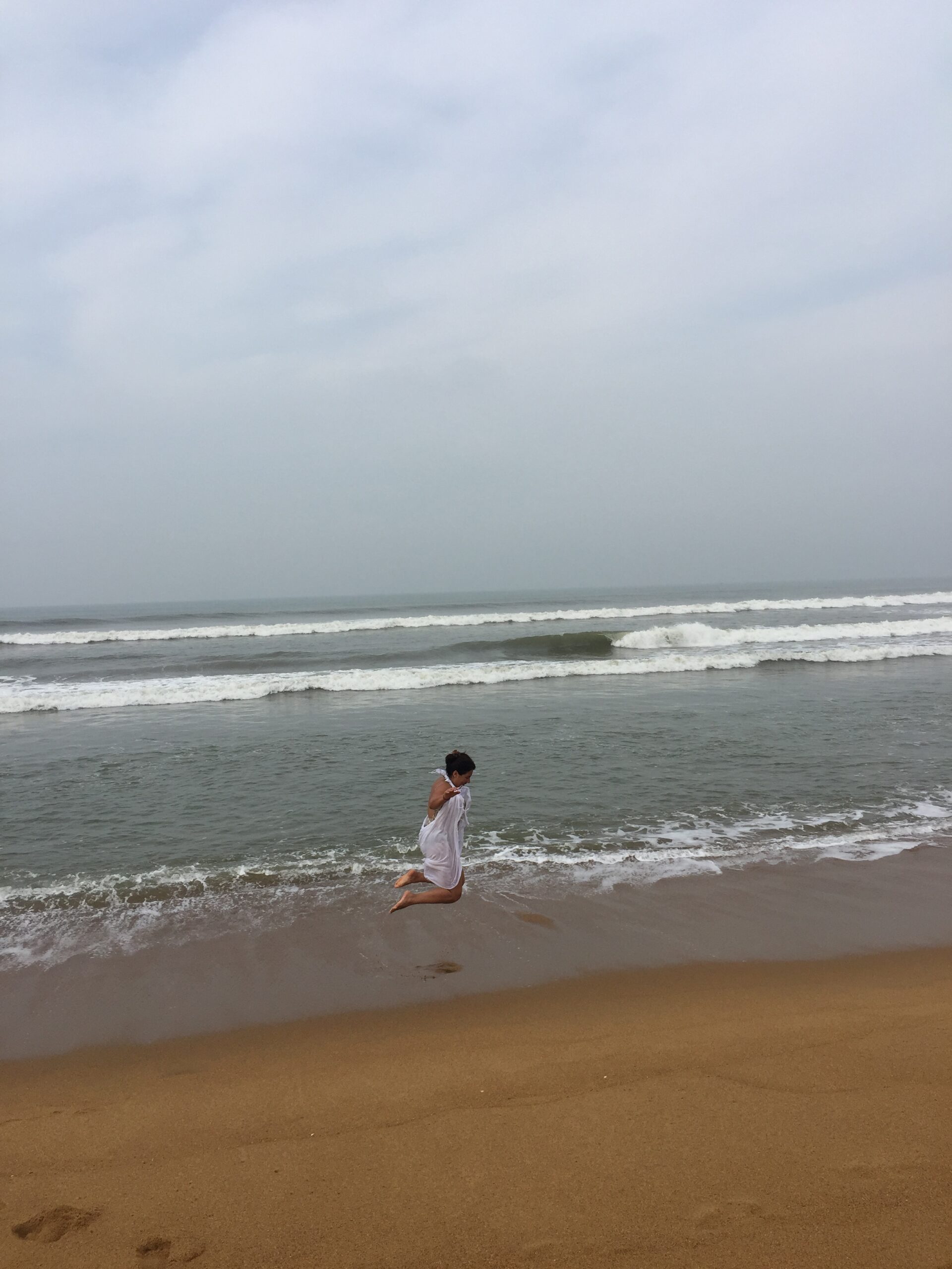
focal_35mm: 29
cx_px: 476
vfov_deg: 61.7
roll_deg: +2.6
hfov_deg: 48.2
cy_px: 634
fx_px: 1063
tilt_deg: -5.8
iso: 32
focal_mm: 4.15
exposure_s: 1/2198
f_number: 2.2
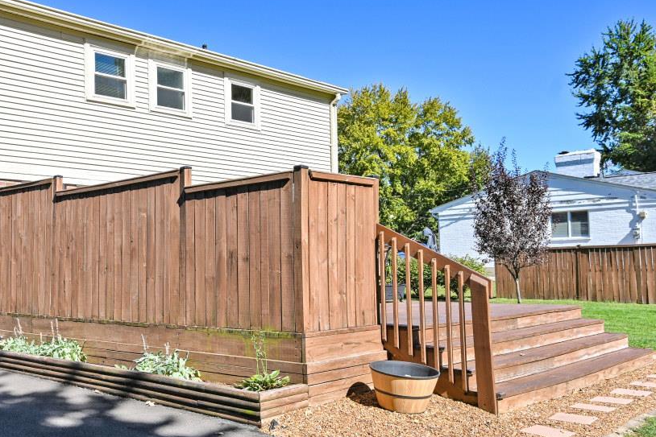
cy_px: 249
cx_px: 126
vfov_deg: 36.9
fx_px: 655
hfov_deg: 49.9
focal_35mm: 36
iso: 100
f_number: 6.3
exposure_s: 1/320
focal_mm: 19.5
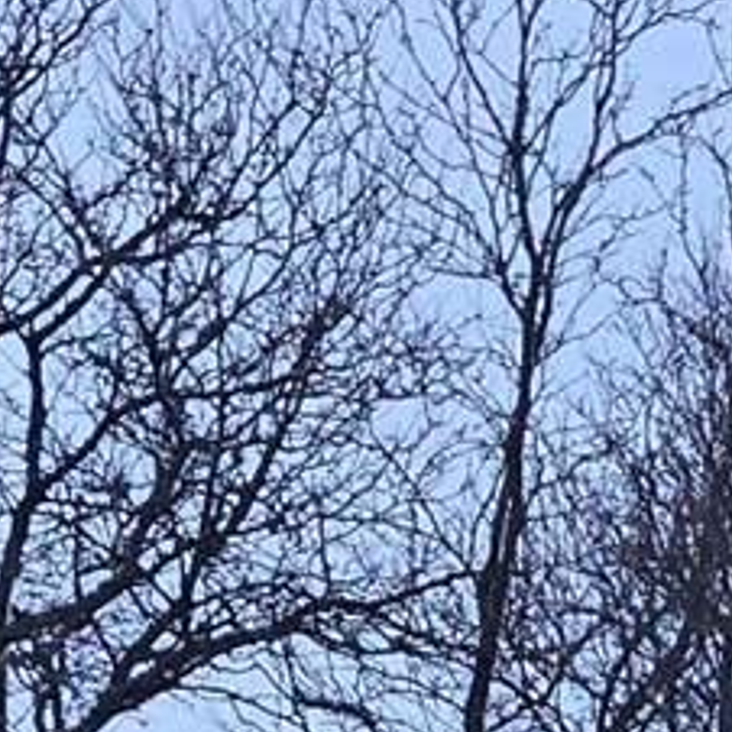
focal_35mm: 207
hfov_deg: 8.1
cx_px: 1367
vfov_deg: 6.6
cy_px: 2983
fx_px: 4952
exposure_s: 1/24
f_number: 1.7
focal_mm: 6.3
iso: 125
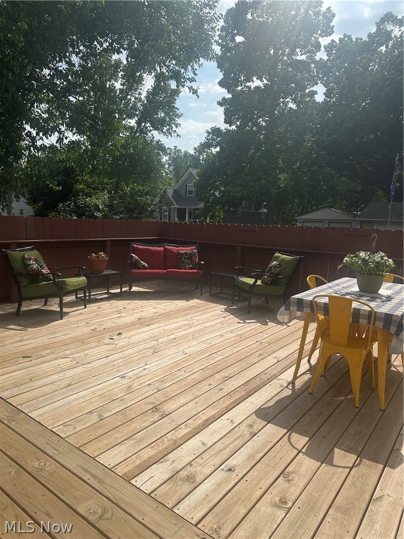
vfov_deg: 71.6
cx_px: 202
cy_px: 270
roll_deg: -4.8
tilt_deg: -5.4
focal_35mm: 24
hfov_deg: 56.8
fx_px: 373
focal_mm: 6.86
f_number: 1.78
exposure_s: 1/8197
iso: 80
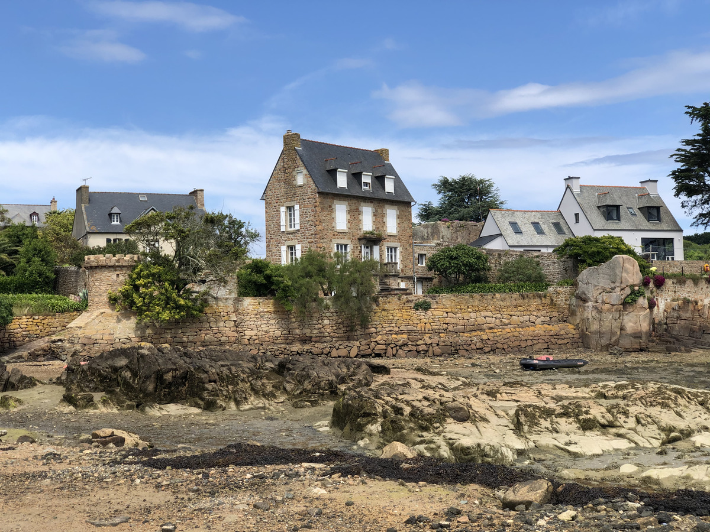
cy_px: 266
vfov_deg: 28.0
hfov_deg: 36.8
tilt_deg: +3.9
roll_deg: +1.8
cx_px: 355
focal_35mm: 52
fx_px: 1067
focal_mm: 6
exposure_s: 1/1021
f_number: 2.4
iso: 16
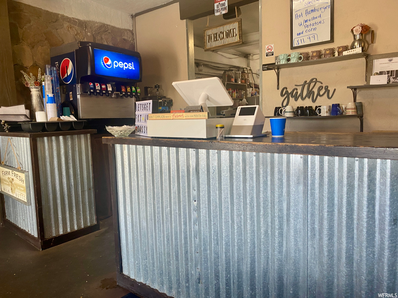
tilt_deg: -6.9
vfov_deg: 53.1
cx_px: 199
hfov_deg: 67.3
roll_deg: +0.9
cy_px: 149
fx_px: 299
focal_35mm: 26
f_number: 1.8
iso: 100
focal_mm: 4.25
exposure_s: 1/60
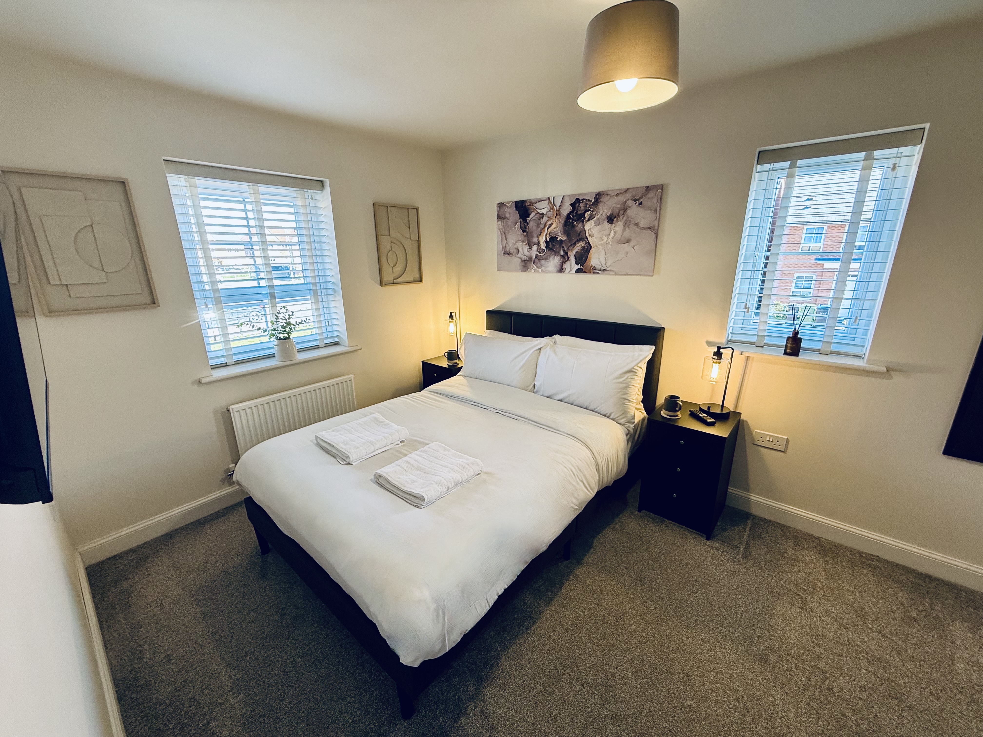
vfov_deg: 85.7
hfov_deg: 102.1
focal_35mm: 14
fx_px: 398
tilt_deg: -15.6
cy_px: 368
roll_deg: +1.2
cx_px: 492
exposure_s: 1/100
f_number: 2.2
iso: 125
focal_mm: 2.22
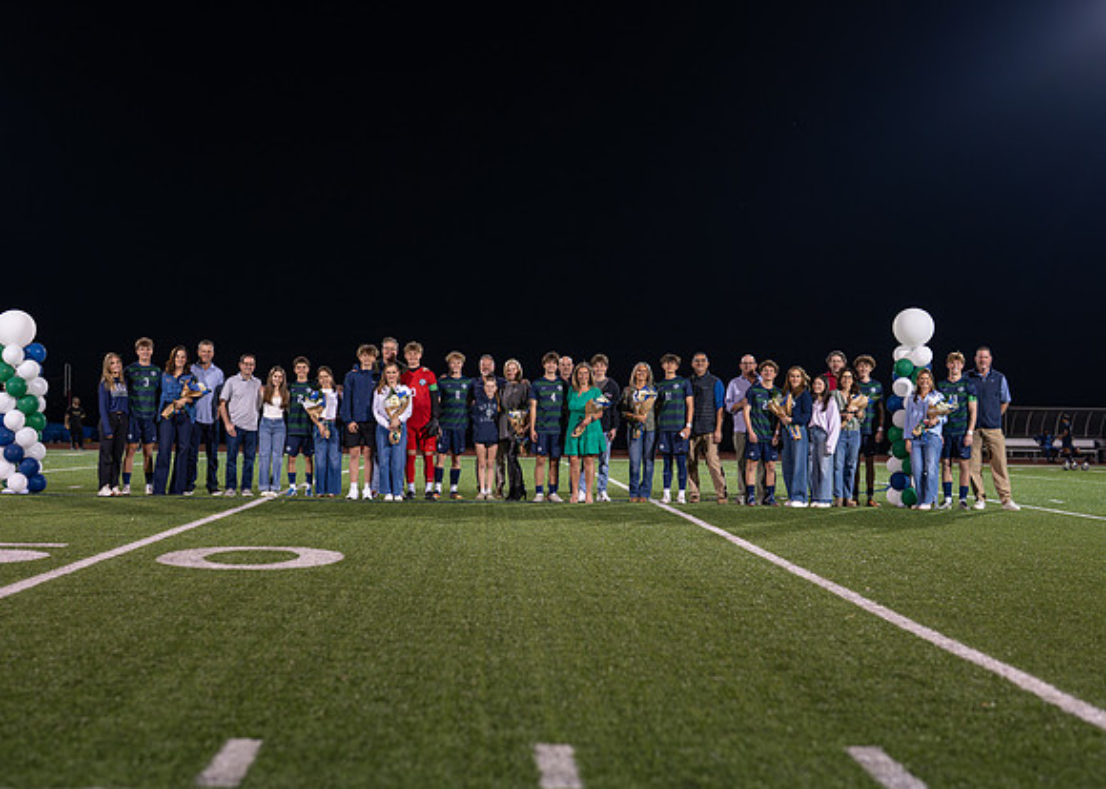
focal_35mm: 56
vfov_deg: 25.2
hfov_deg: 34.8
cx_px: 553
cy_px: 422
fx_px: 1763
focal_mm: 50
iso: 1250
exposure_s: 1/500
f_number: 2
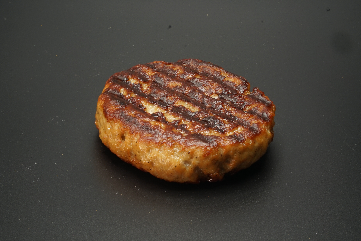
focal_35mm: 142
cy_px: 120
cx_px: 180
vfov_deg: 9.7
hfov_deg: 14.4
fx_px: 1424
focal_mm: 95
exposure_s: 1/4
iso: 320
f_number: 22
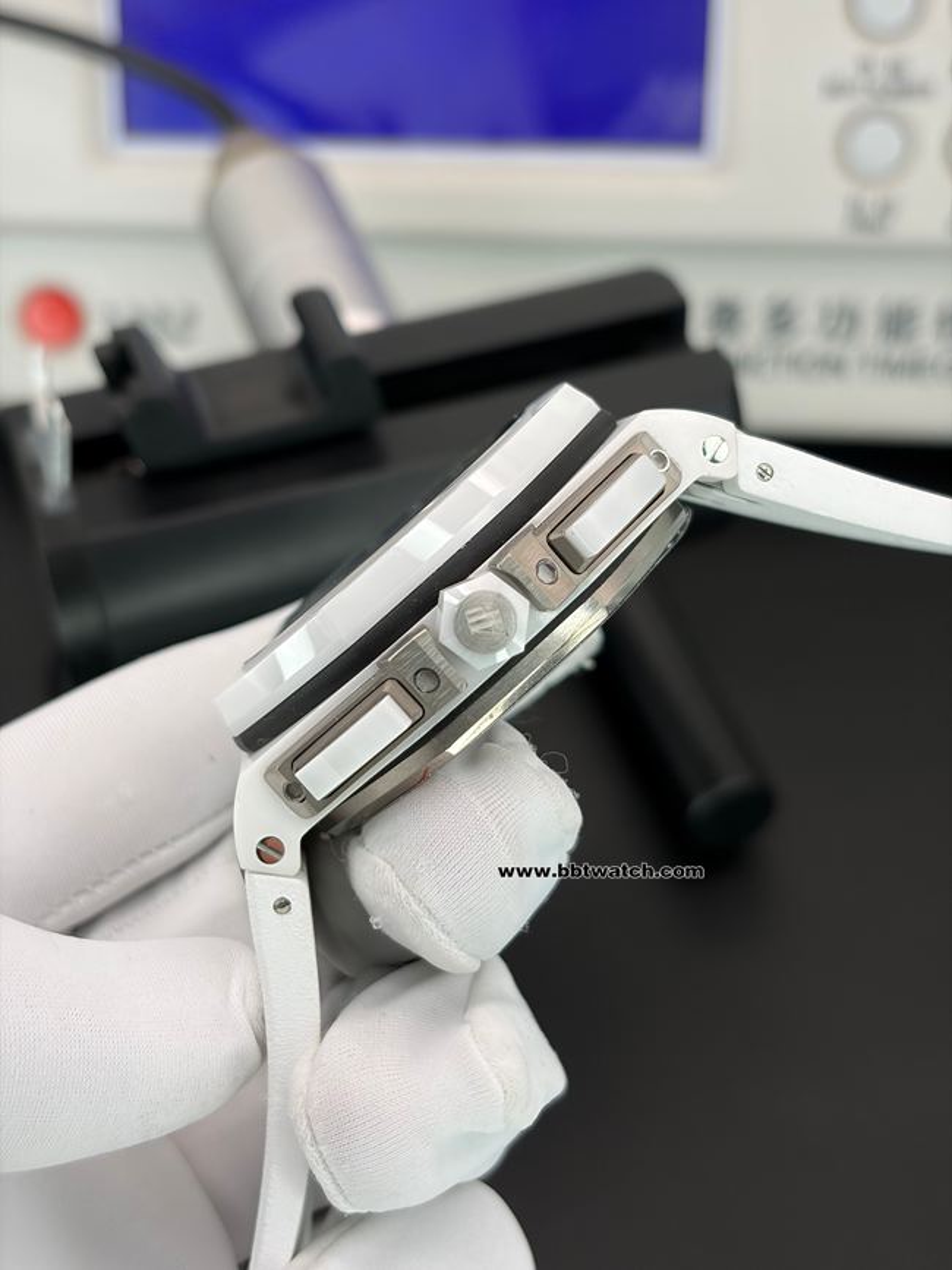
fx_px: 1907
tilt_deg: -45.3
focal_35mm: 52
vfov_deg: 36.8
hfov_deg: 28.0
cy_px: 635
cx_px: 476
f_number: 1.6
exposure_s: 1/562
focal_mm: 5.96
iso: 50
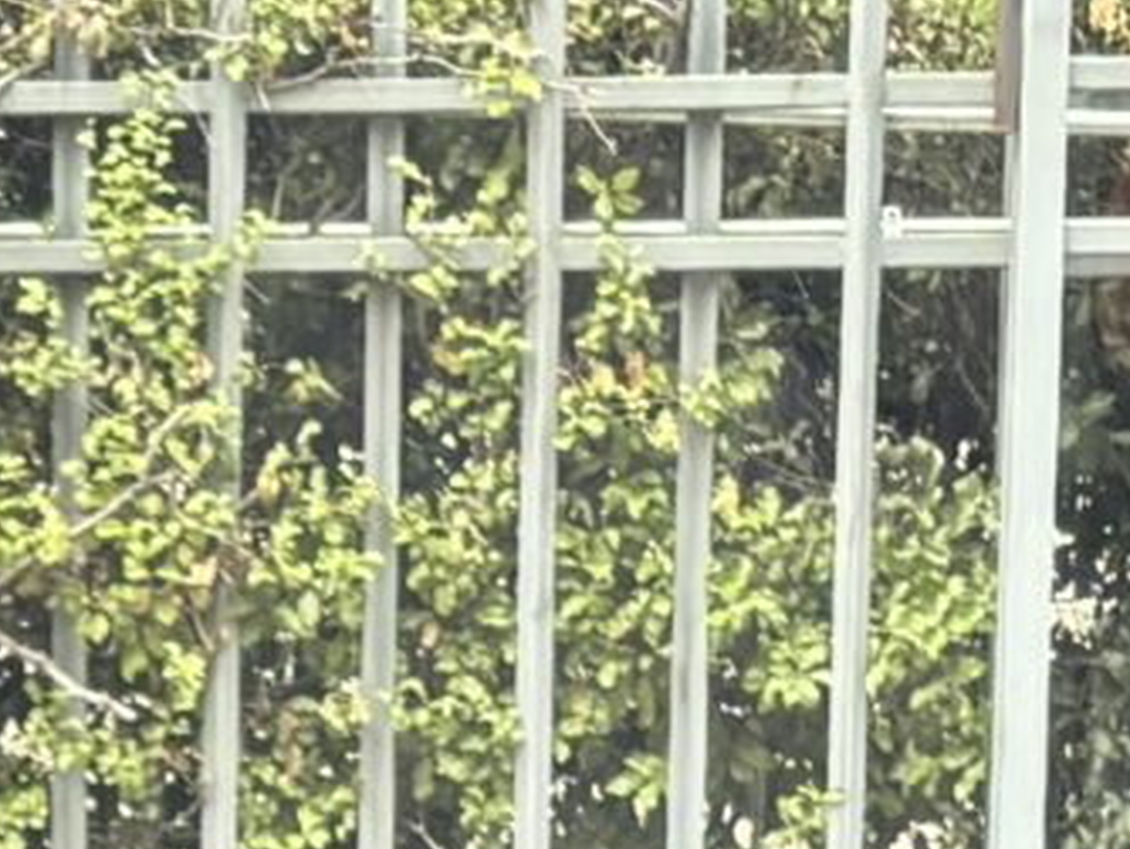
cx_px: 54
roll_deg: -0.4
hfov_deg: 9.9
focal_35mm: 199
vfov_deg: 7.2
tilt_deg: -7.9
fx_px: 6501
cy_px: 1705
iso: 400
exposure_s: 1/49
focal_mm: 5.96
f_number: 1.6
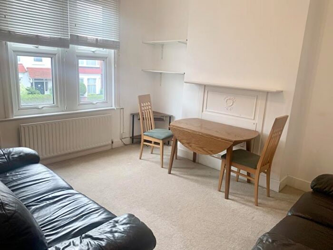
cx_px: 166
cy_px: 125
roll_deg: -2.4
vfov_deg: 53.1
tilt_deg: -15.1
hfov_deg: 67.3
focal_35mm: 26
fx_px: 250
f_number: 1.8
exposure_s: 1/100
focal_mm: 4.25
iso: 80
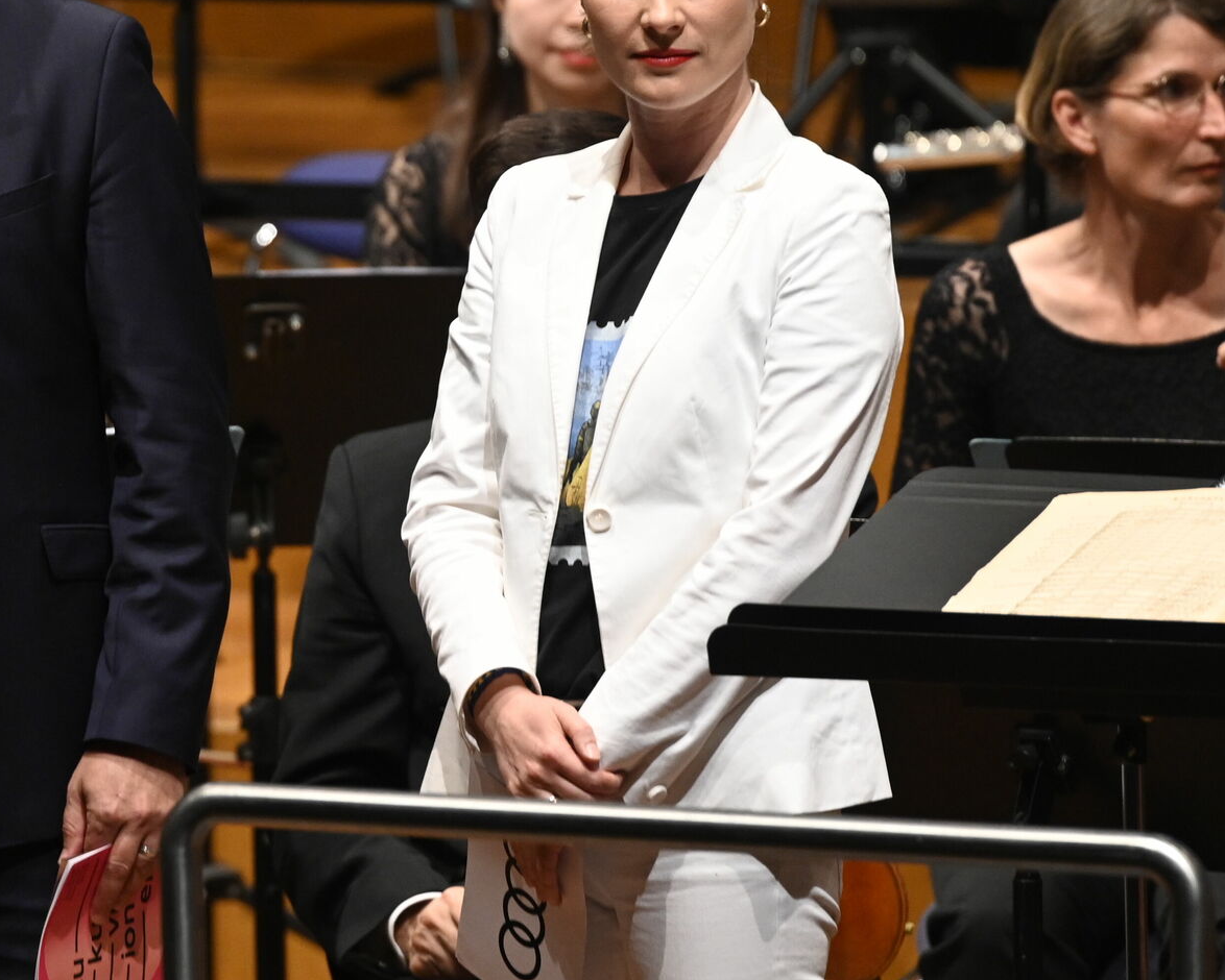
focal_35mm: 690
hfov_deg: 2.8
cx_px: 158
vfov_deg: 2.2
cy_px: 262
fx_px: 25024
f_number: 4.5
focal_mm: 300
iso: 2500
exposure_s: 1/200
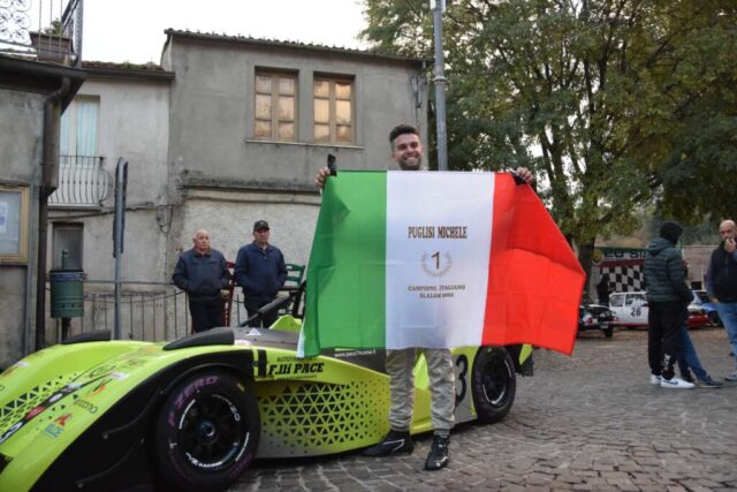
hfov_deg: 45.0
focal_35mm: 44
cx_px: 368
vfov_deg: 30.9
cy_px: 246
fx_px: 891
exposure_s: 1/500
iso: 2200
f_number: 4
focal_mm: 29
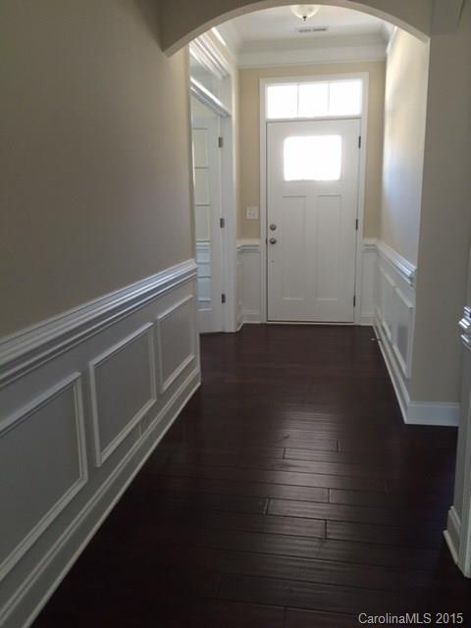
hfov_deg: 48.2
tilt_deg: -10.8
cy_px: 314
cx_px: 236
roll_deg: +0.9
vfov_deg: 61.7
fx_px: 526
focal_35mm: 29
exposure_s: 1/30
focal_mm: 4.15
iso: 125
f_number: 2.2
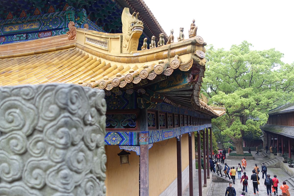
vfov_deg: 37.9
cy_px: 98
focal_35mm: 35
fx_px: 286
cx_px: 147
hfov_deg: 54.4
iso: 200
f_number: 2.8
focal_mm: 12.99
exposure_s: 1/40
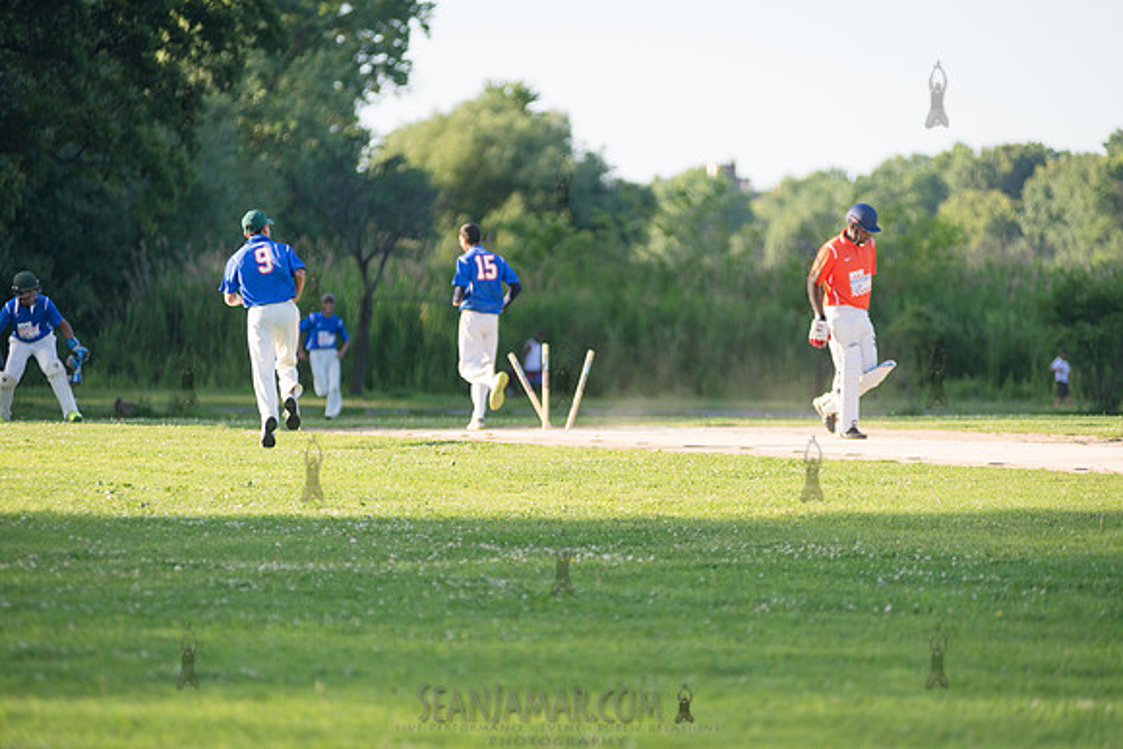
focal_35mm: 200
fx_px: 6240
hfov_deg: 10.3
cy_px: 374
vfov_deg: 6.9
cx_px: 562
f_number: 2.8
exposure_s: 1/2000
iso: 400
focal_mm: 200
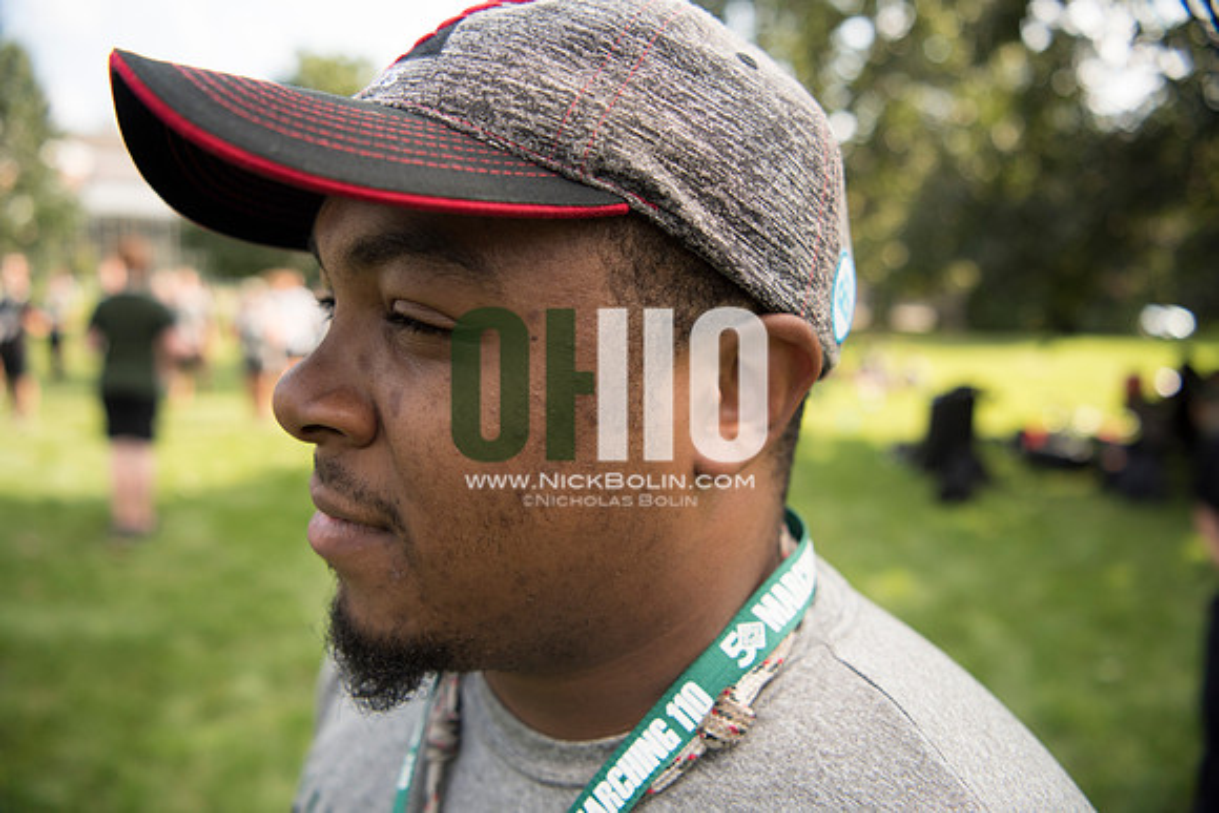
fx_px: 813
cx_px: 610
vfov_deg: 53.2
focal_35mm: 24
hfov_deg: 73.7
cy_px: 406
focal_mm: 24
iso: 200
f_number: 2.8
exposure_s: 1/1600
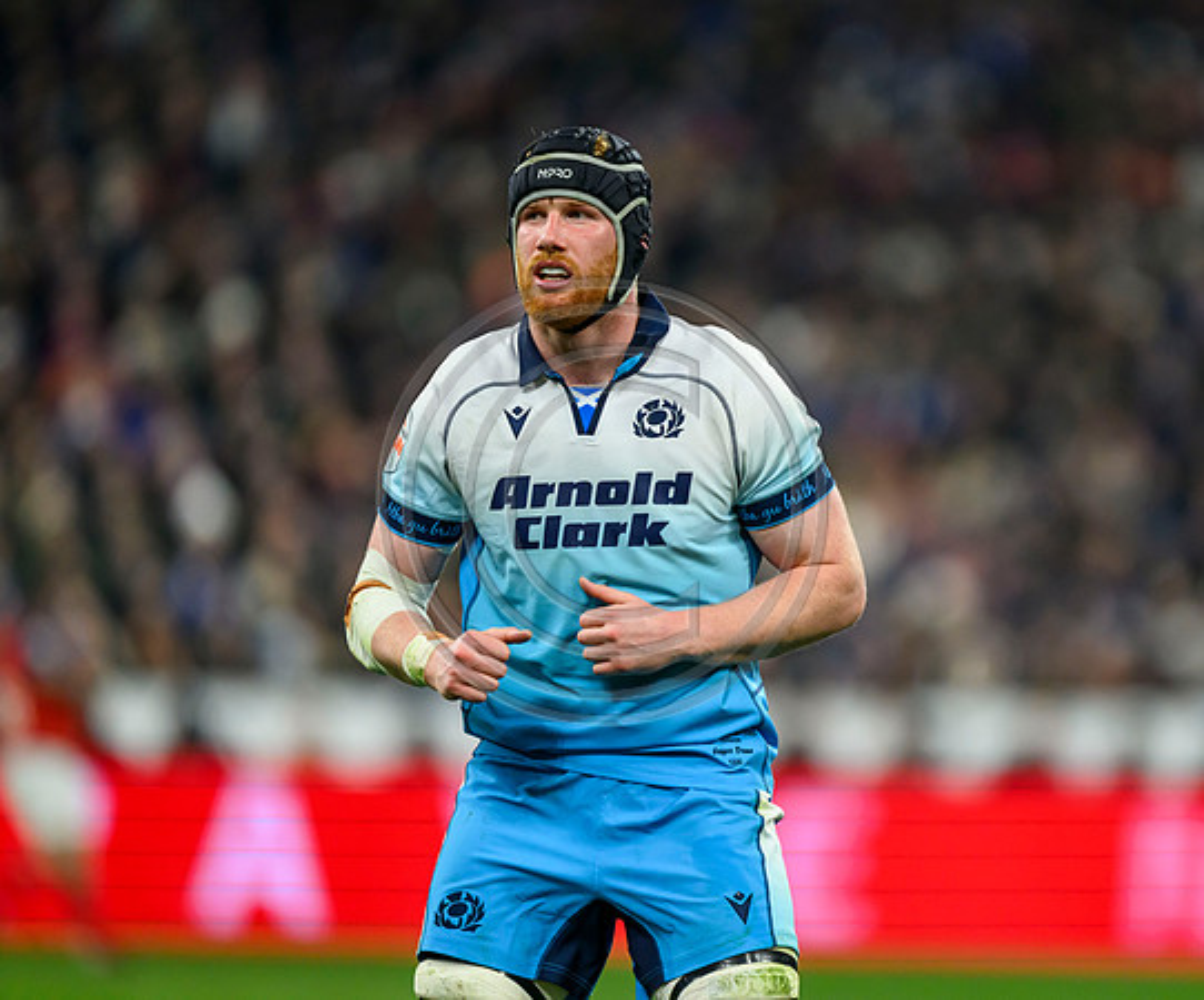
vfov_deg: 2.4
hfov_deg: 2.9
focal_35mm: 659
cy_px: 490
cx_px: 766
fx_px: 23817
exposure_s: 1/1600
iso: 3200
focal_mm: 560
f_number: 4
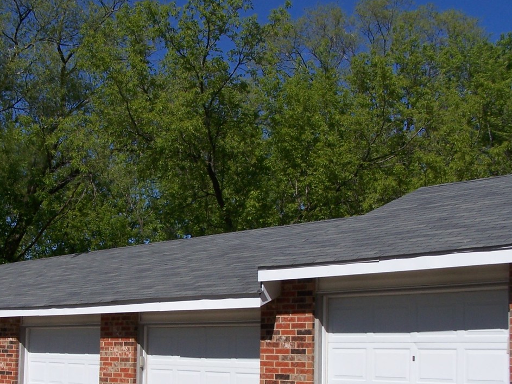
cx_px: 204
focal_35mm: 58
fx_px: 858
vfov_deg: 25.1
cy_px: 271
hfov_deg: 33.1
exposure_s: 1/800
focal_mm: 6.3
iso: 80
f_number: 5.6
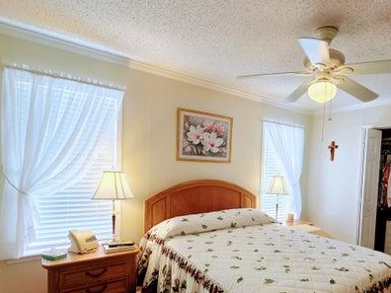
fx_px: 237
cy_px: 179
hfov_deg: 76.4
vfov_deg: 62.8
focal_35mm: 21
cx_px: 262
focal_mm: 2.2
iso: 100
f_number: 2.2
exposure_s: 1/120
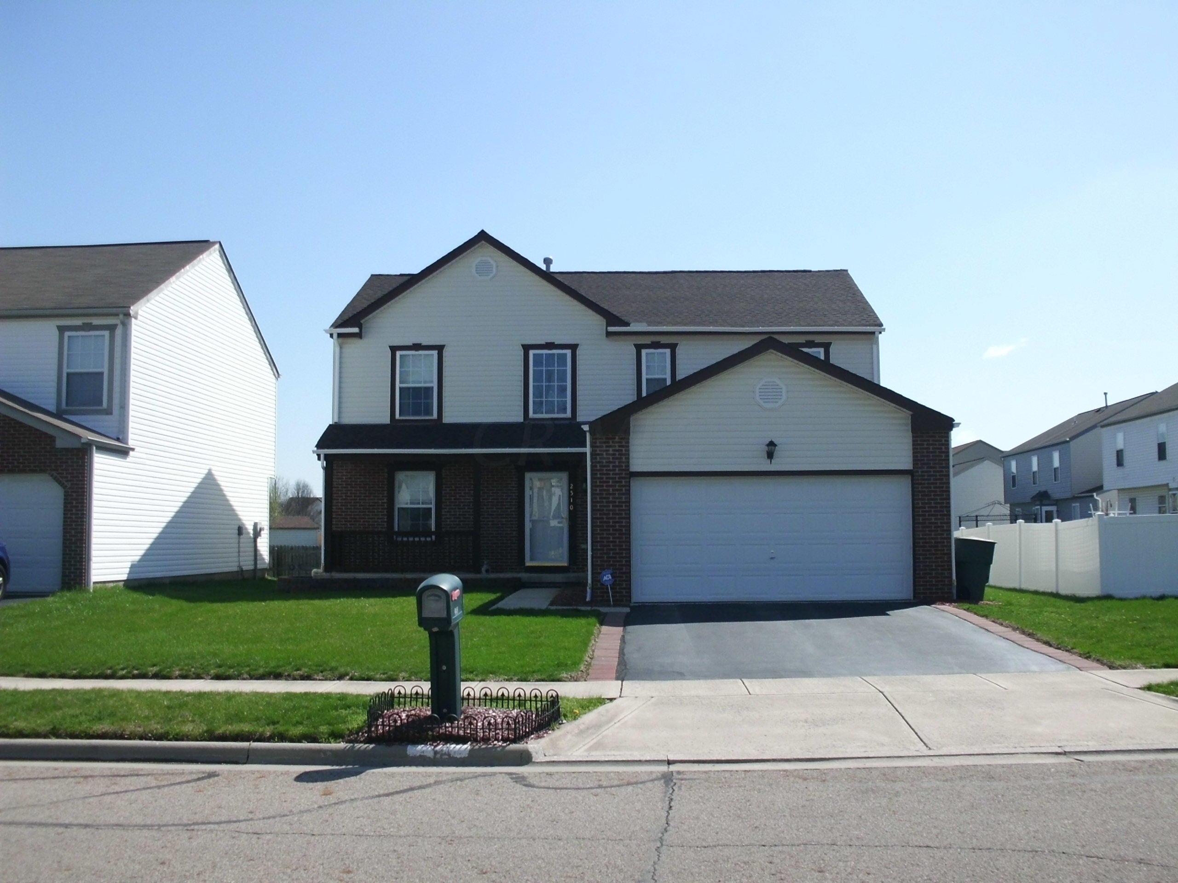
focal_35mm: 36
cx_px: 589
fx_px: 1225
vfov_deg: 39.7
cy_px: 442
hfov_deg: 51.4
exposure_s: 1/250
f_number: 7.3
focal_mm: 6.3
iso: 64
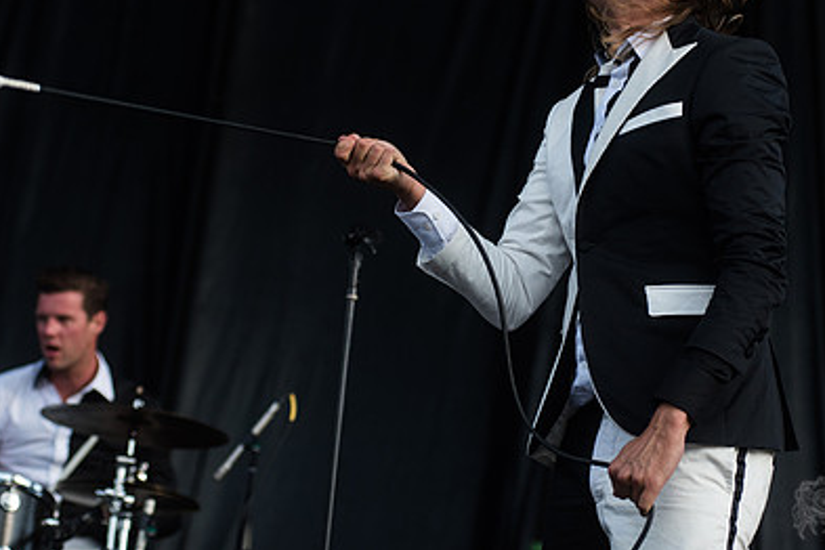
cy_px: 129
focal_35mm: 124
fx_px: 2841
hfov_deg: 16.5
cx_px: 463
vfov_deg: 11.0
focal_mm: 80
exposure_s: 1/2000
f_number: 4
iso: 250
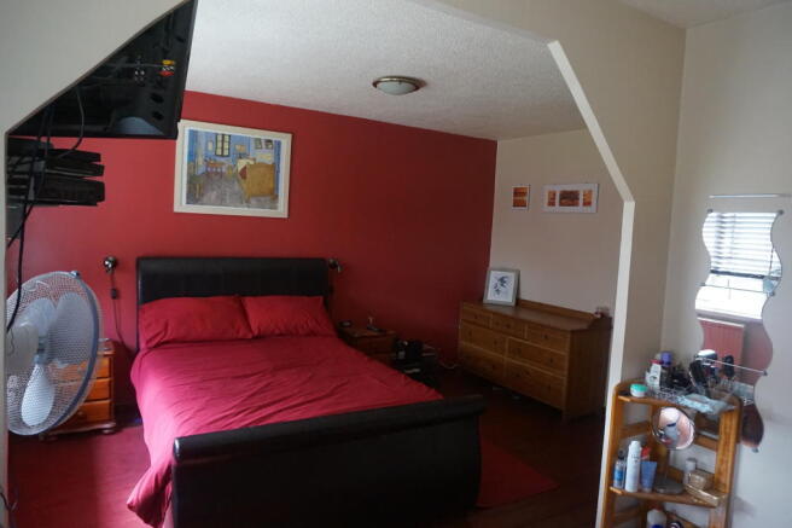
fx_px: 528
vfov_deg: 53.1
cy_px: 264
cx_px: 396
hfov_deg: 73.8
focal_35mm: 24
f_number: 4
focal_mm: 16
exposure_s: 1/160
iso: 3200
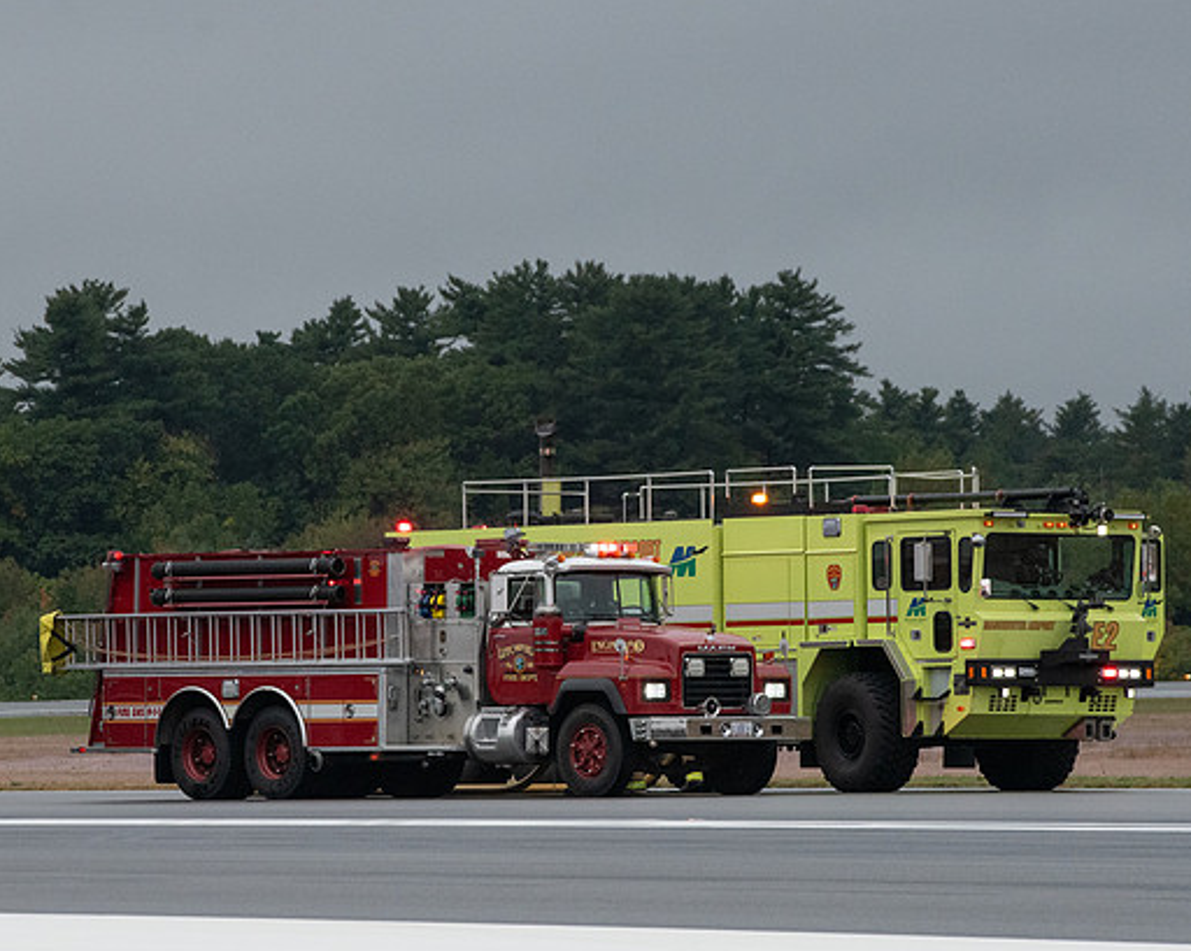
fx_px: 11837
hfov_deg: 5.8
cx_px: 581
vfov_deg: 4.6
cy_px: 553
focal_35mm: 336
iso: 1600
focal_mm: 200
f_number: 8
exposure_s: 1/1600
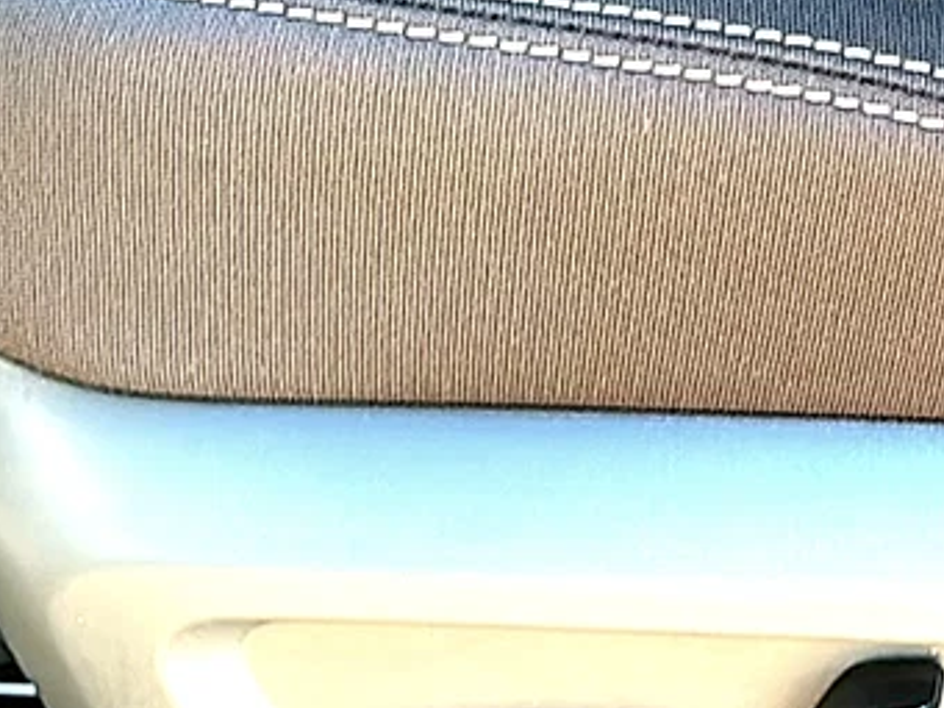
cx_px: 872
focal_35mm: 103
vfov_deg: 14.4
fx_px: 2809
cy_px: 446
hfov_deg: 18.7
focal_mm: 6.86
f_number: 1.78
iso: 64
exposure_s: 1/92
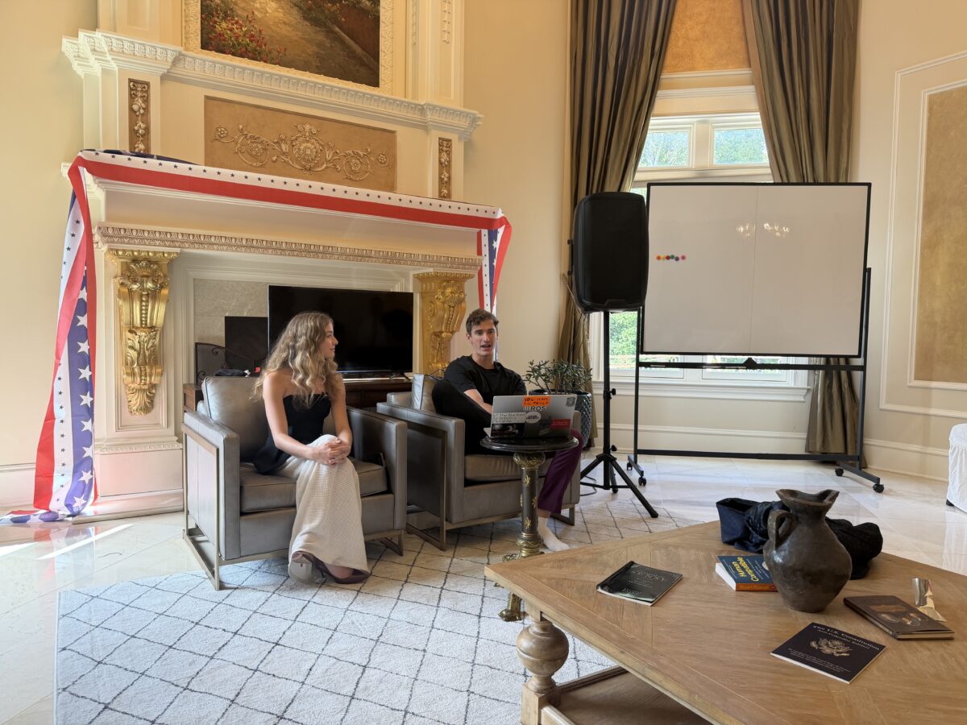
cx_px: 484
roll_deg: +0.0
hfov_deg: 71.6
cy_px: 362
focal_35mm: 24
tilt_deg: -2.6
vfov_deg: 56.8
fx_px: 670
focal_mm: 6.76
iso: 80
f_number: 1.78
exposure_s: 1/120
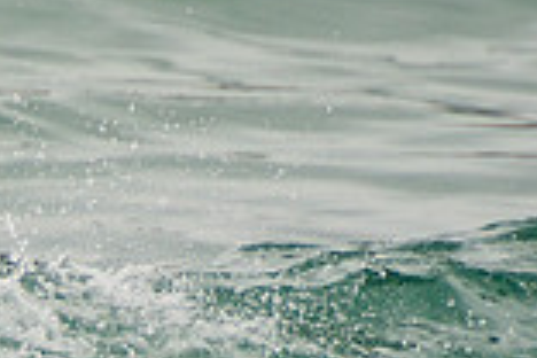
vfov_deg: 0.6
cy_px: 618
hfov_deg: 0.9
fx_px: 33202
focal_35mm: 2226
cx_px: -172
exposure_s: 1/1250
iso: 320
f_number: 5.6
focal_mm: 400
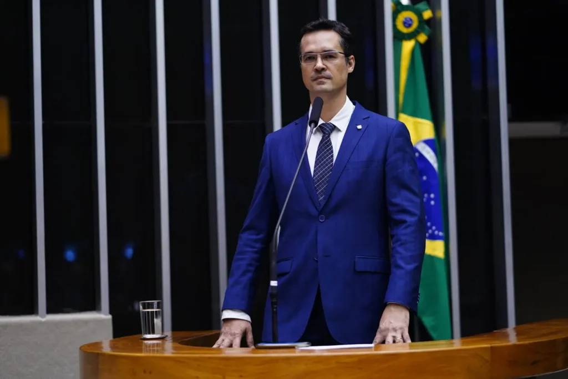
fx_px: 1341
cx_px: 284
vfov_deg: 16.1
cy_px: 190
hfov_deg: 23.9
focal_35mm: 85
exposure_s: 1/320
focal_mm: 85
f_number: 1.8
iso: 2500
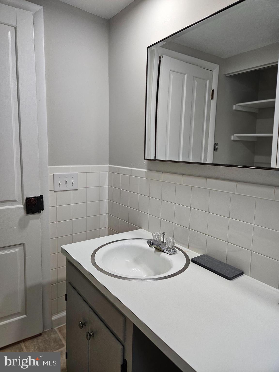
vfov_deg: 73.9
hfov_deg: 58.9
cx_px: 140
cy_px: 186
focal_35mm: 23
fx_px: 247
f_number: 1.8
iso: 125
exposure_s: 1/120
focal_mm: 5.4
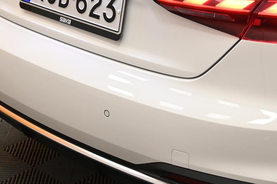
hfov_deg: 21.6
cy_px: 35
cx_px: 186
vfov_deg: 14.5
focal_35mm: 94
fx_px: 723
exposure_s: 1/50
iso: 560
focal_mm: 30
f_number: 4.8
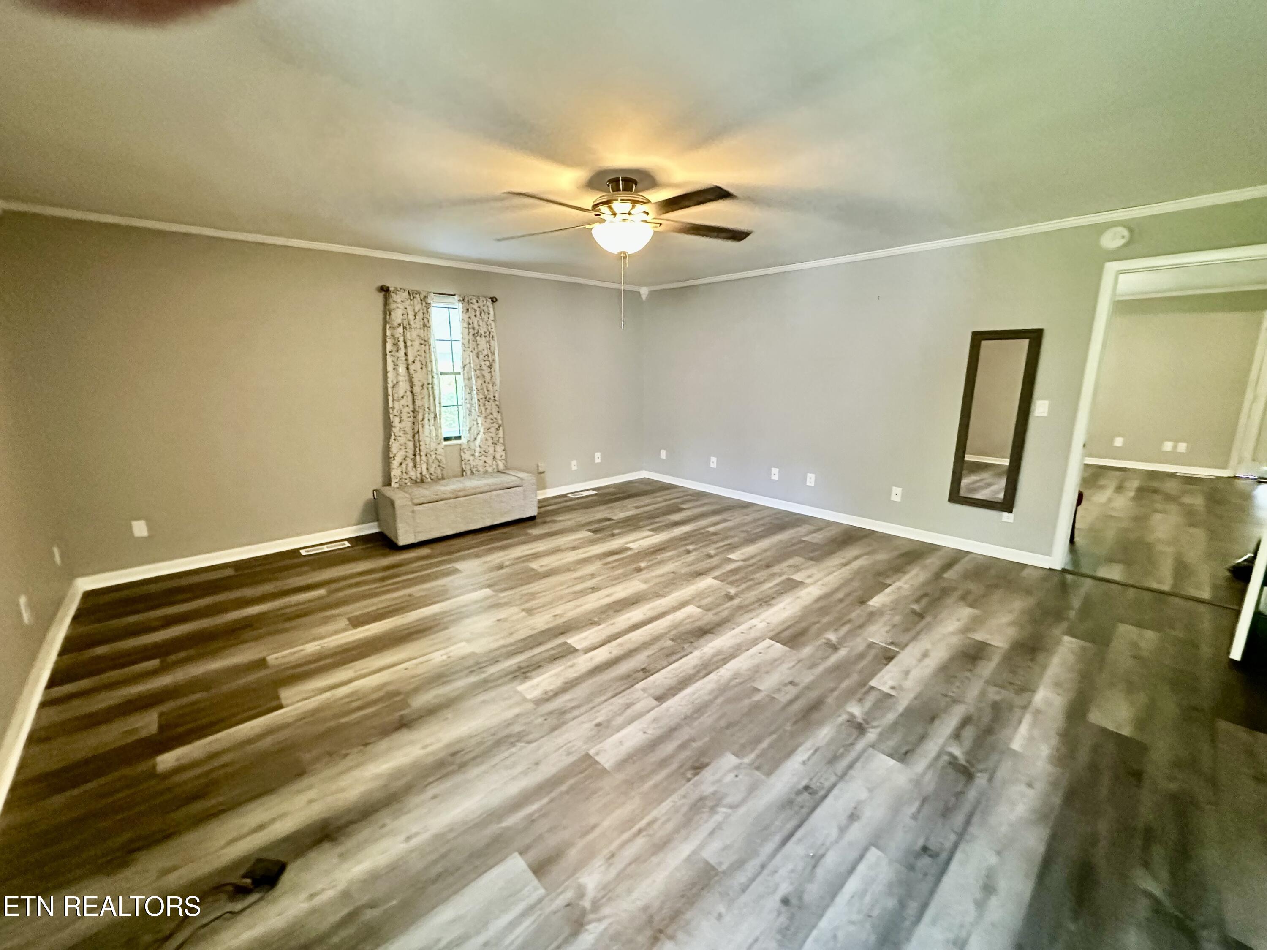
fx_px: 512
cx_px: 634
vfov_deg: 85.7
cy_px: 475
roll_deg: +0.0
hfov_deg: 102.1
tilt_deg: -11.7
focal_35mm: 14
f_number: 2.2
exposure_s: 1/60
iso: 1000
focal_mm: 2.22
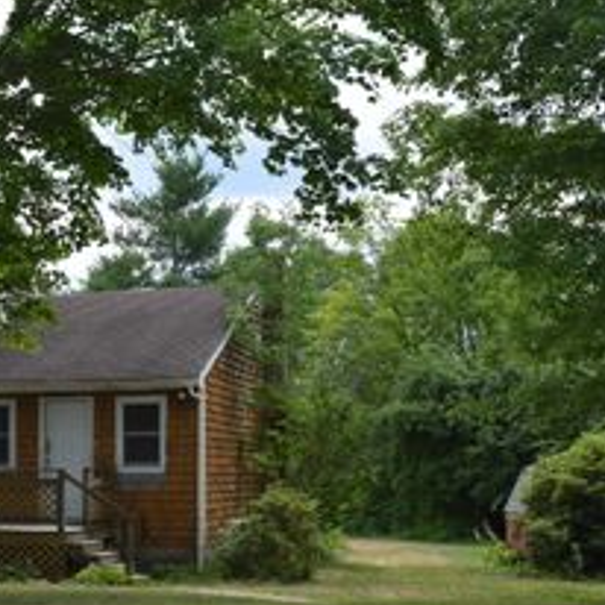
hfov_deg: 23.9
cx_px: -41
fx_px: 1345
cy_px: 427
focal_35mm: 68
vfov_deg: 25.2
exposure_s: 1/200
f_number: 9
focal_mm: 22
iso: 100
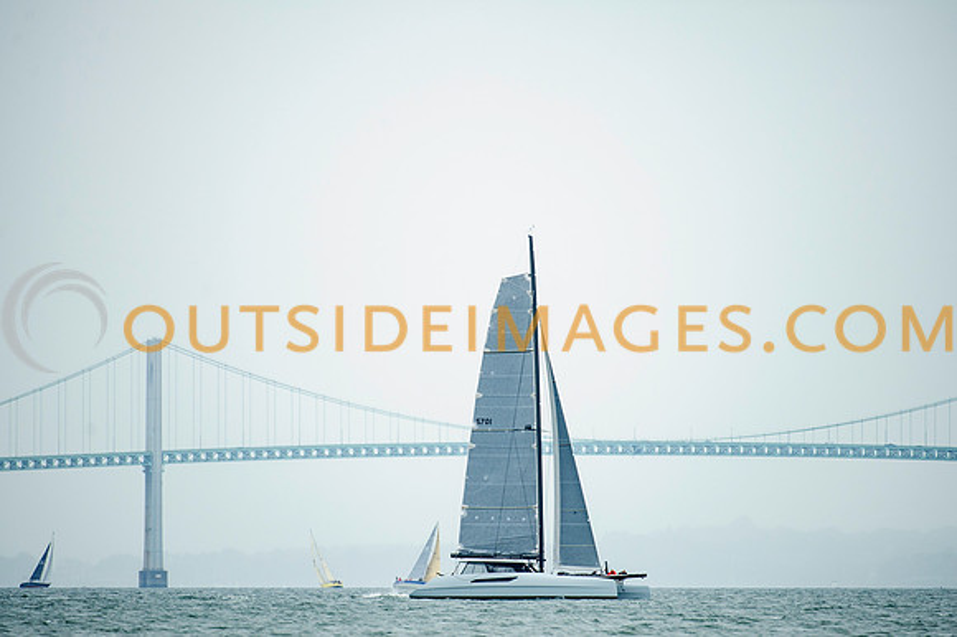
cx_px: 478
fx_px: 11551
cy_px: 341
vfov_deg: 3.2
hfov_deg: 4.7
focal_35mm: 435
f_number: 5
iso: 500
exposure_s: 1/1000
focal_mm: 400
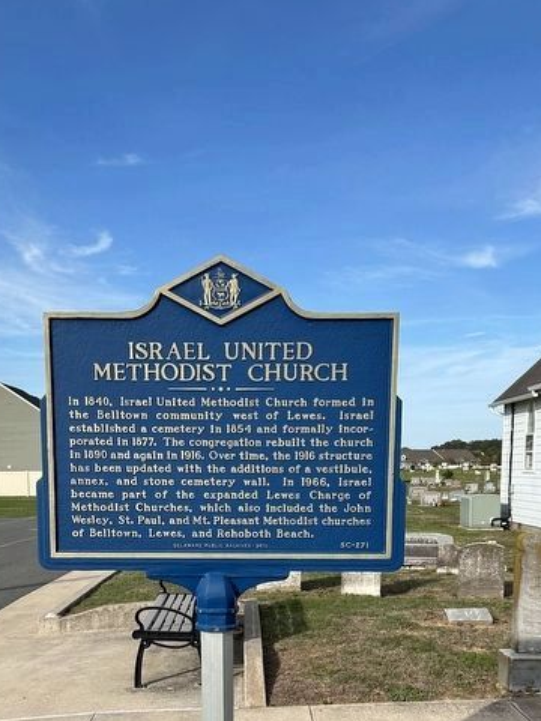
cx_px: 239
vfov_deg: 44.8
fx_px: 834
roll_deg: -0.4
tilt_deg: -6.7
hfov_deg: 35.9
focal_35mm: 40
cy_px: 560
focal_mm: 6.86
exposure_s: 1/4184
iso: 80
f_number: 1.78
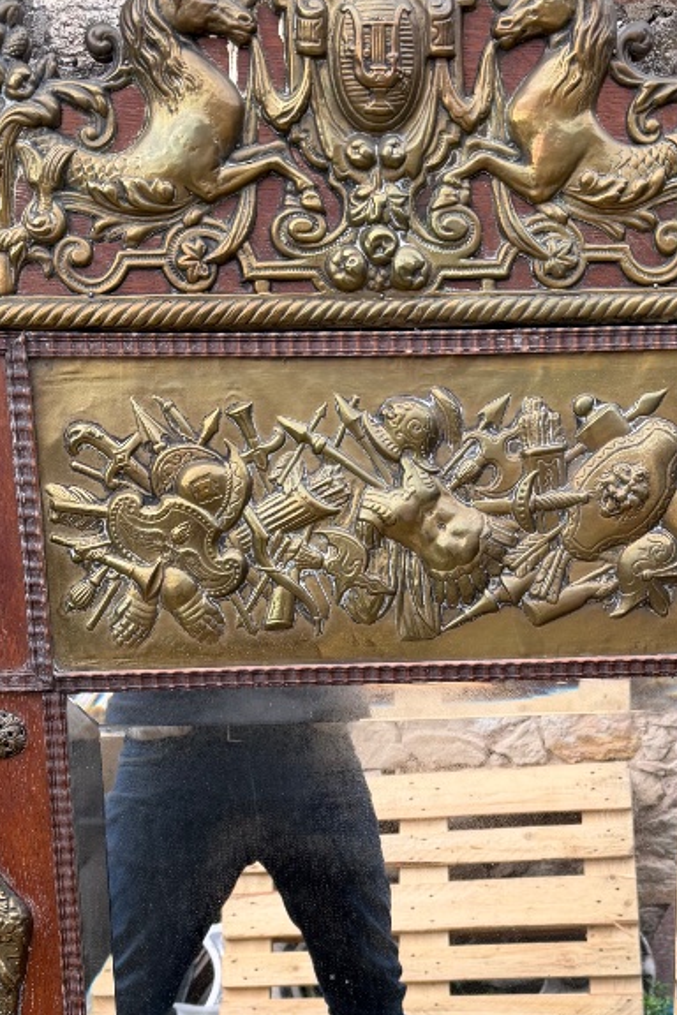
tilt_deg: -27.0
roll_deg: +2.1
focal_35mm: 52
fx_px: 1467
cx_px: 384
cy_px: 779
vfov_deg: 37.1
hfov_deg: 26.0
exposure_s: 1/132
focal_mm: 6.76
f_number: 1.78
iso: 50
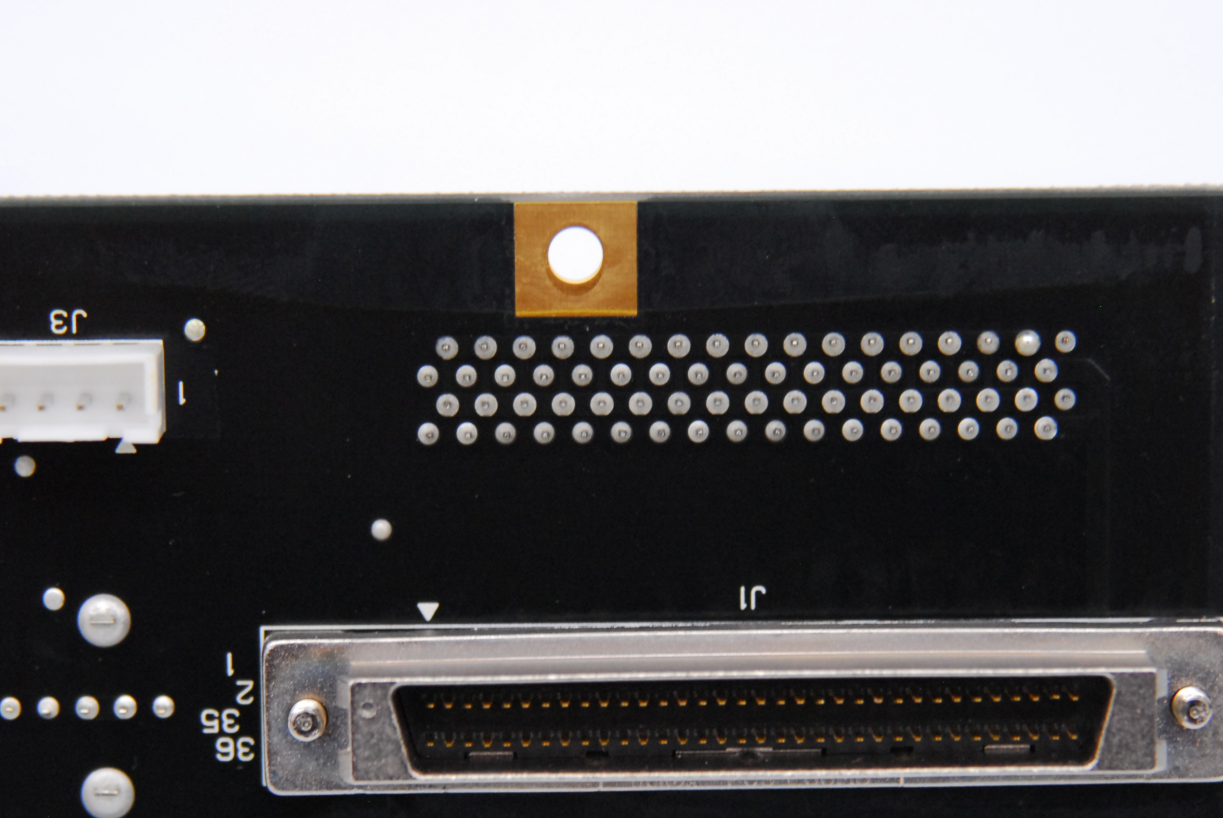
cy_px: 558
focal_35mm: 162
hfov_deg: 12.7
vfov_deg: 8.5
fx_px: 5500
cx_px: 555
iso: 800
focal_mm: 75
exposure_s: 1/100
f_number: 4
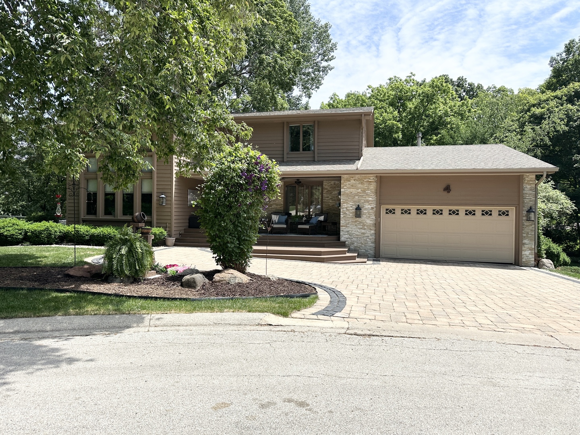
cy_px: 218
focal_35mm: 24
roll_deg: +0.1
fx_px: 402
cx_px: 290
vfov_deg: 56.8
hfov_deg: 71.6
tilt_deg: +0.0
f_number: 1.78
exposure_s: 1/4184
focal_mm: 6.86
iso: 80
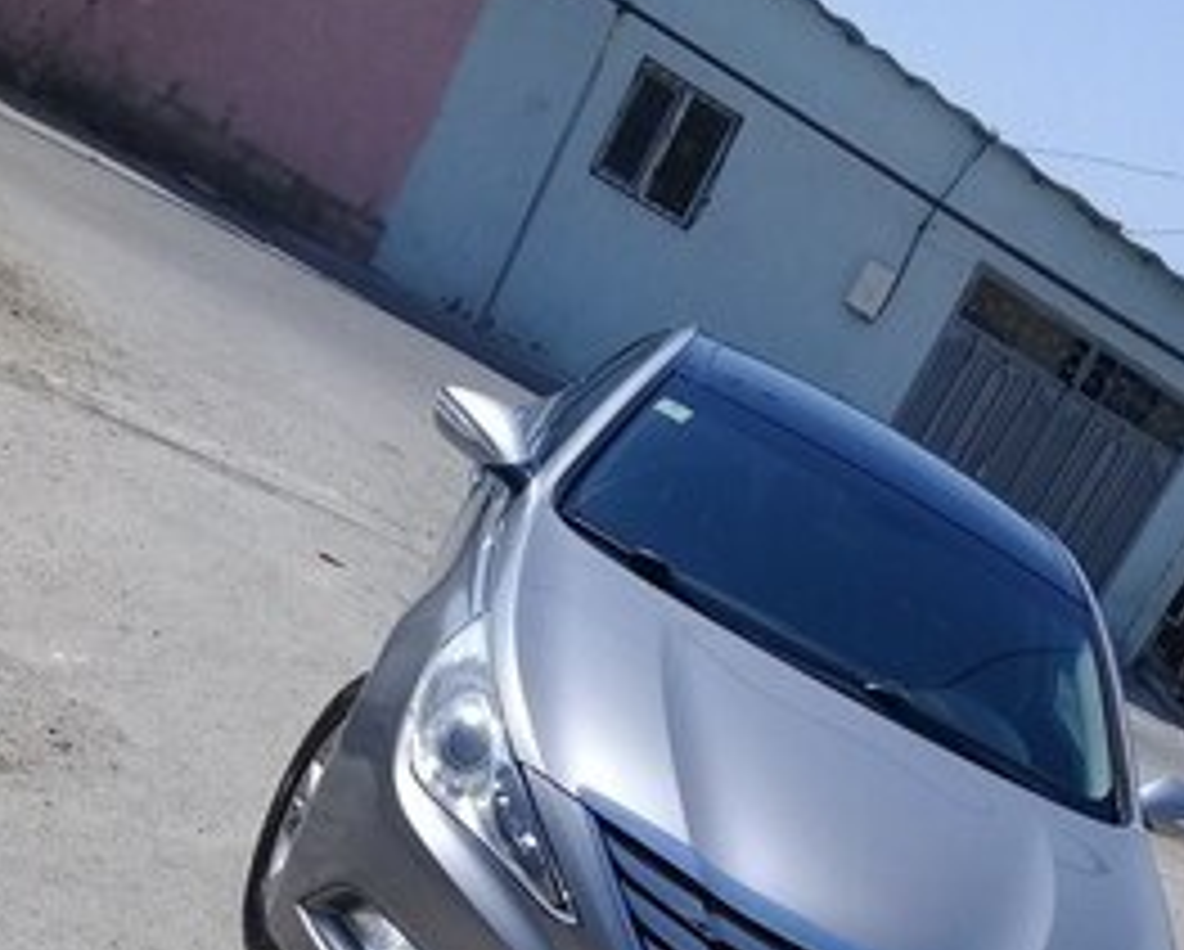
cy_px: 1090
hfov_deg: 32.8
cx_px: 738
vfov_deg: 24.6
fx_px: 2000
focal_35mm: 57
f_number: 2.2
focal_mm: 3.3
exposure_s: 1/1613
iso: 50
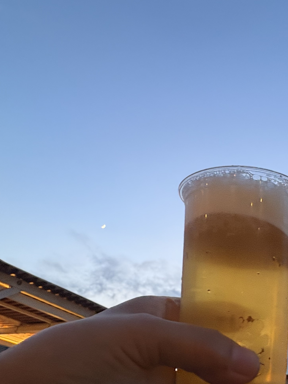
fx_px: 322
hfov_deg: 43.6
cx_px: 265
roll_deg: -8.8
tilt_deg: +40.3
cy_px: 182
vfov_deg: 61.6
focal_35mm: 29
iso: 250
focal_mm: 2.2
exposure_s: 1/42
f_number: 2.2
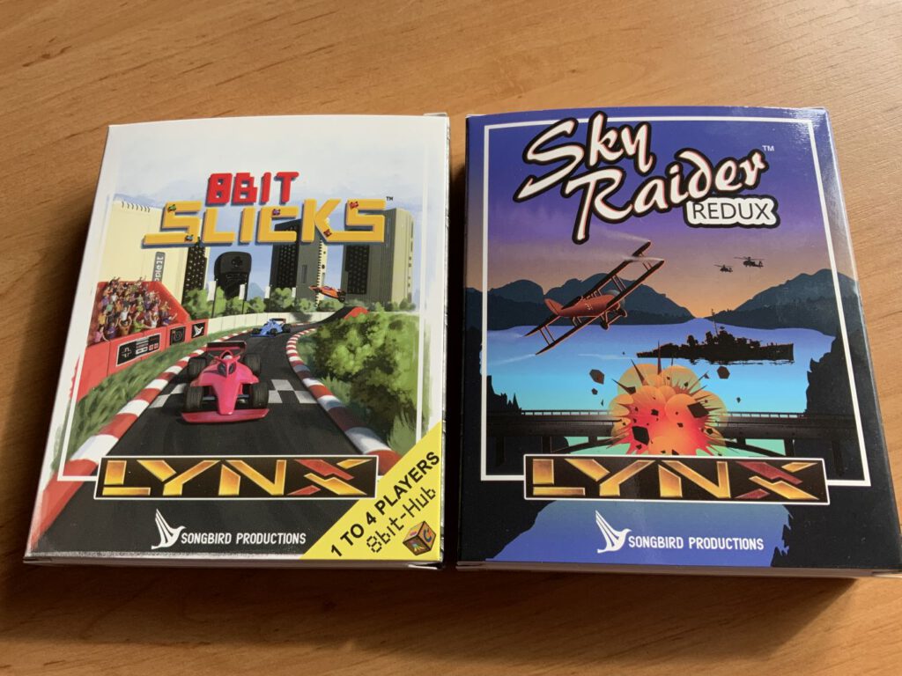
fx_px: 756
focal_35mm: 29
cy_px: 338
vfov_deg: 48.2
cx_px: 451
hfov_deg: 61.7
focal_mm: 3
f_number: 1.8
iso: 32
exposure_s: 1/122
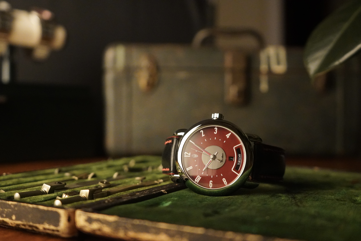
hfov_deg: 46.4
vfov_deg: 31.9
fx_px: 421
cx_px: 180
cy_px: 120
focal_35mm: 42
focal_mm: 28
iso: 6400
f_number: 3.5
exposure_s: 1/40
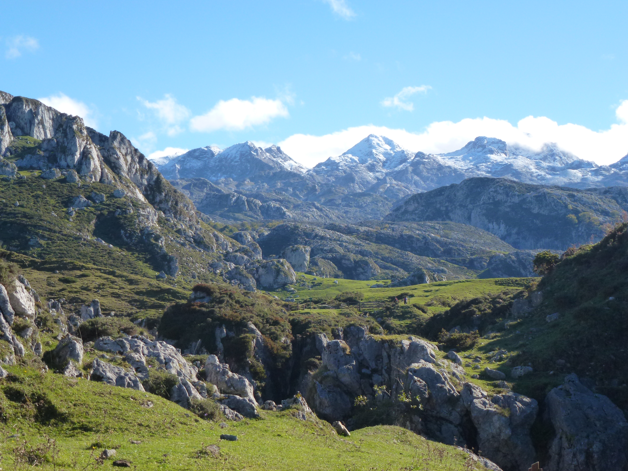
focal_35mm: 82
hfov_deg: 23.8
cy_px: 236
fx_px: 1488
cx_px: 314
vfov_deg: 18.0
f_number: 4.8
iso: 160
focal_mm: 14.8
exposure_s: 1/500
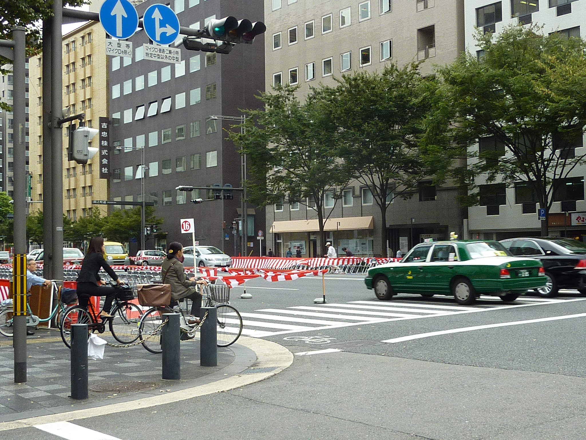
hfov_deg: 37.5
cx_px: 293
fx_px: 863
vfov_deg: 28.6
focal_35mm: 51
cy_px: 220
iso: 80
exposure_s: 1/250
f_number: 4
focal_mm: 4.7
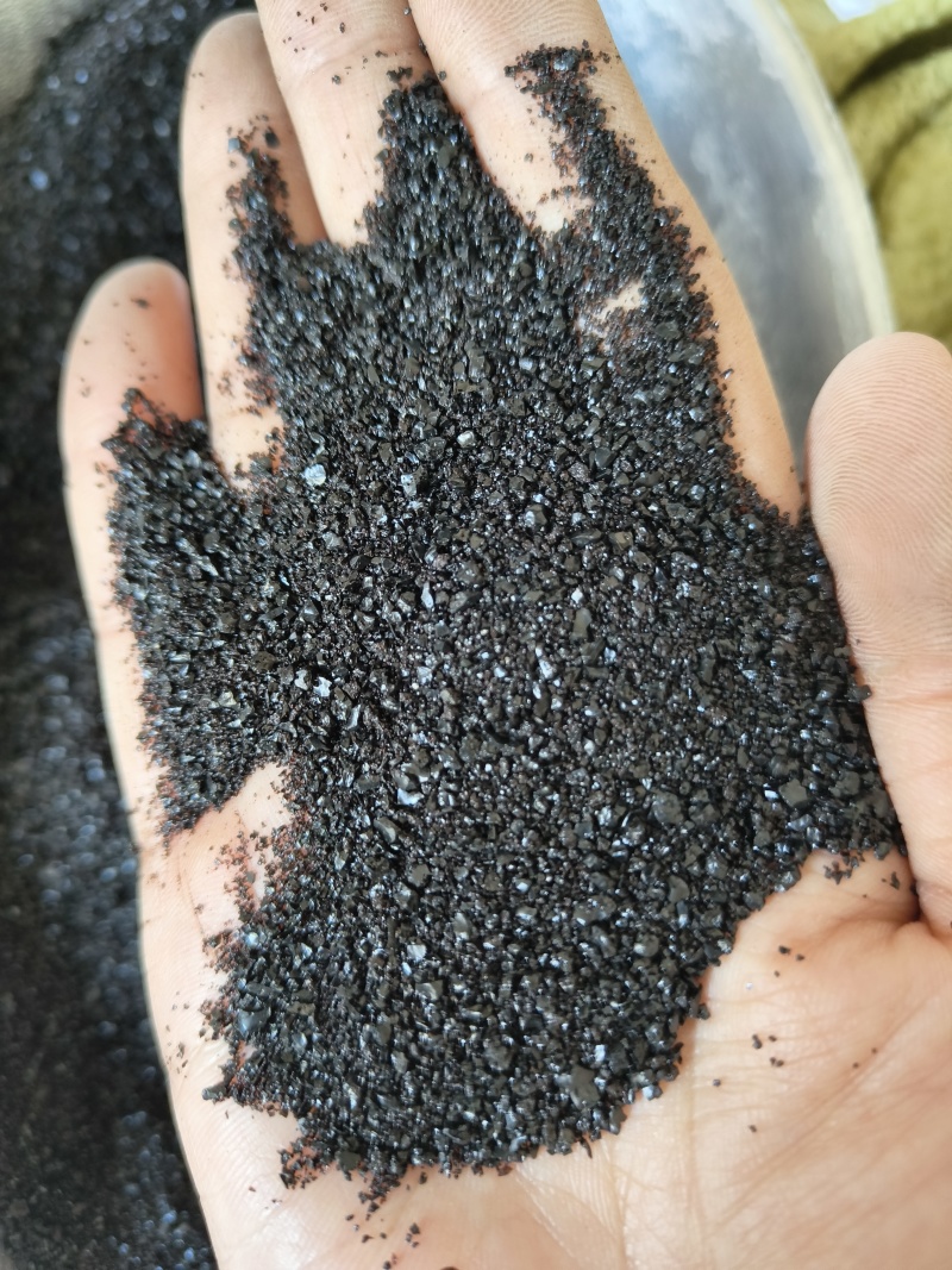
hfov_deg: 56.8
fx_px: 880
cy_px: 635
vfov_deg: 71.6
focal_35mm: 24
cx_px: 476
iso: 160
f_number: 1.8
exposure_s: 1/50
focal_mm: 5.59
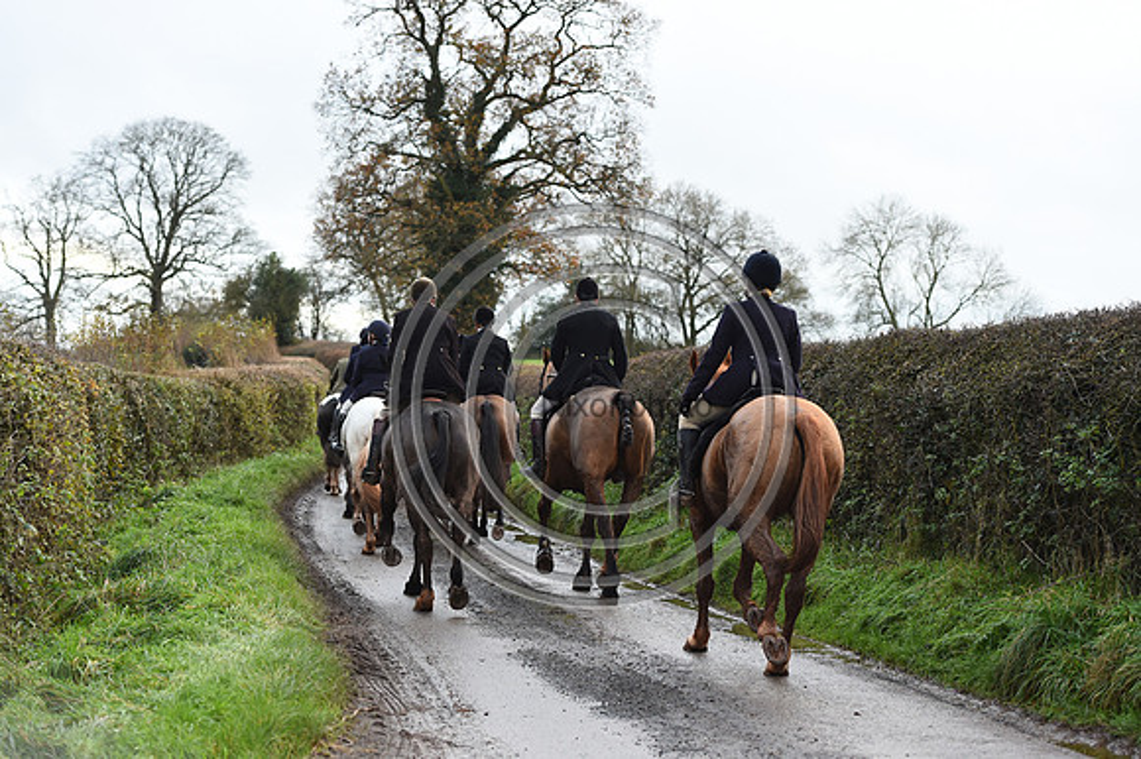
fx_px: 2217
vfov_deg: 19.4
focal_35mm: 70
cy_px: 380
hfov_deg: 28.9
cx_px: 570
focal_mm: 70
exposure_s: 1/1000
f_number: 3.5
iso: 1400
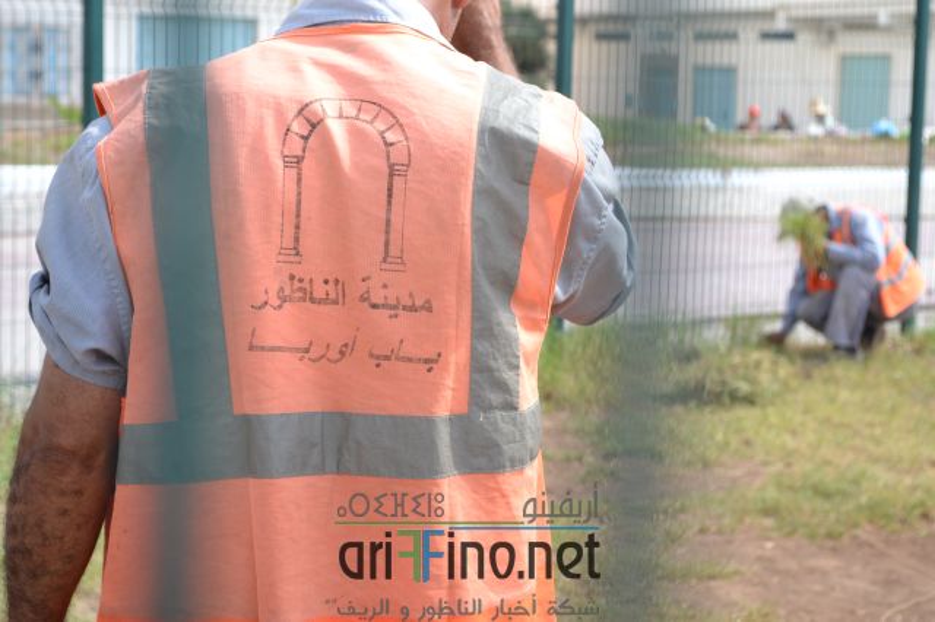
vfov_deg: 16.5
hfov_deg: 24.6
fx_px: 2142
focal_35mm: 82
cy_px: 311
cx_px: 468
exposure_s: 1/200
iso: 100
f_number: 7.1
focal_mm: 55
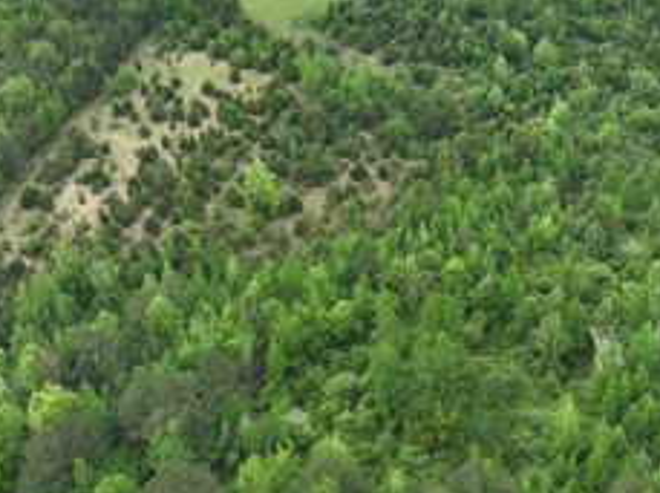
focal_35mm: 42
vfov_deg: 33.9
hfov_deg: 44.4
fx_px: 800
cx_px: 418
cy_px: 153
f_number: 2.8
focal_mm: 12.29
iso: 140
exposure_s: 1/800
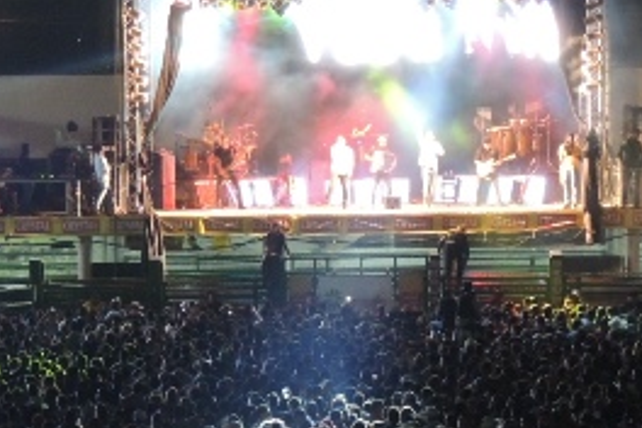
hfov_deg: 9.1
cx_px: 297
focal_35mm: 227
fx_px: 4048
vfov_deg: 6.0
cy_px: 345
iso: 800
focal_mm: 16
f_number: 4.1
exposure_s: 1/6
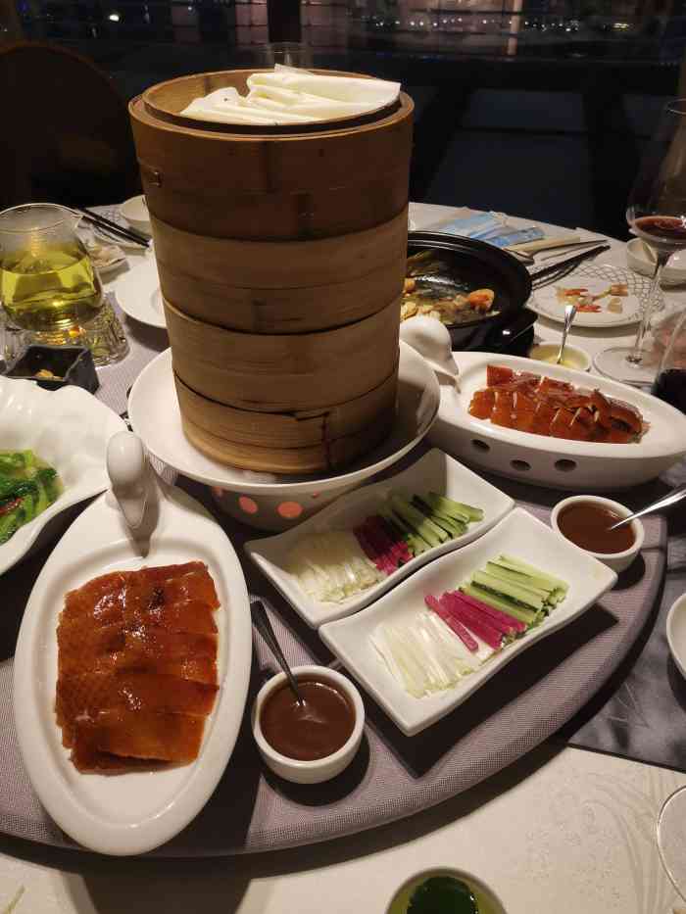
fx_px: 713
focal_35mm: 27
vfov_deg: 65.3
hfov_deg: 51.4
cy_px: 457
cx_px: 343
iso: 80
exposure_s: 1/100
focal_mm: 4.75
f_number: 1.8
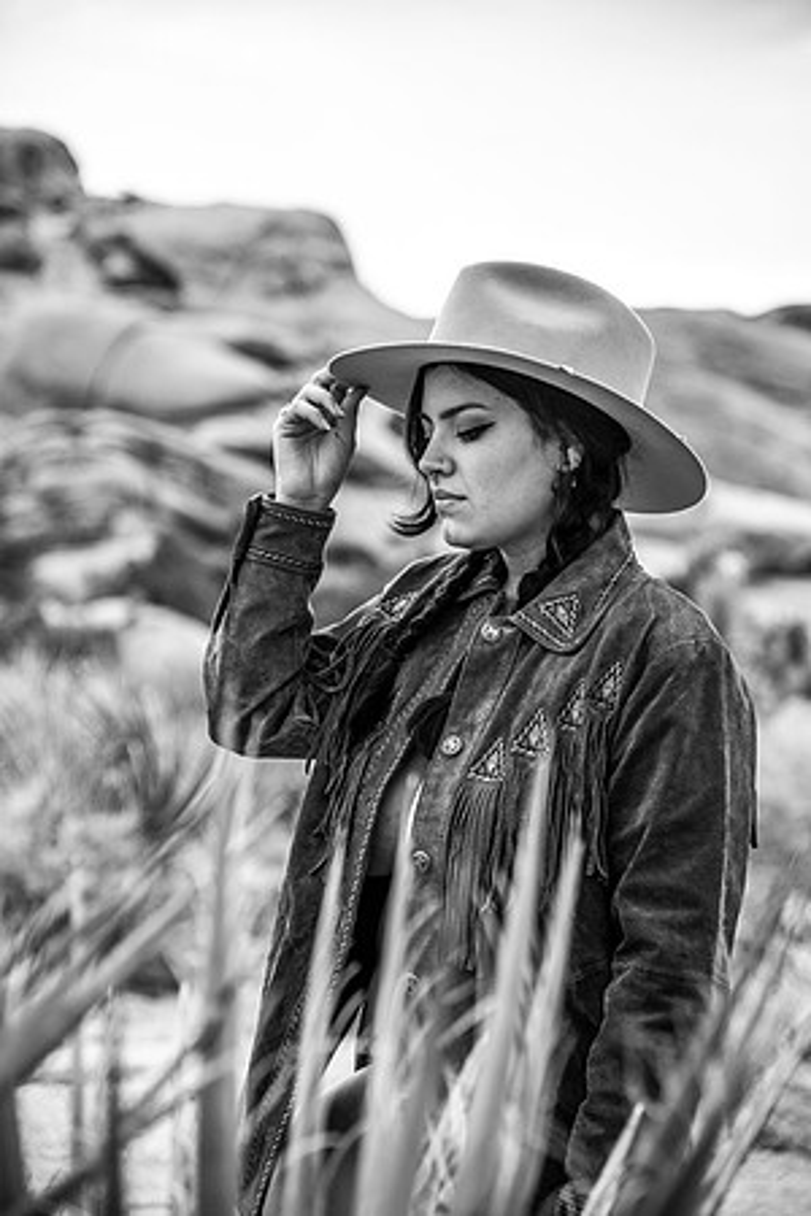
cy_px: 608
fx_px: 3109
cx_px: 406
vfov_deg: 22.1
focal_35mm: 92
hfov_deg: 14.9
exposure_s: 1/1600
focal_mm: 92
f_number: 4
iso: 100
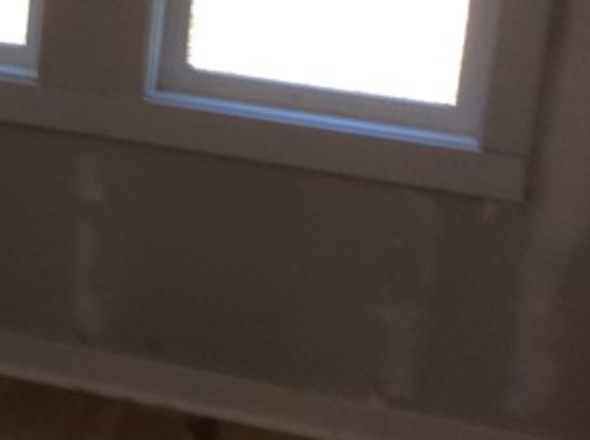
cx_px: -118
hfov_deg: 16.7
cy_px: 30
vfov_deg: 12.9
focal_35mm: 113
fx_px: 1922
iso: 40
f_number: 2.4
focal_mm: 3.3
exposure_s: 1/30
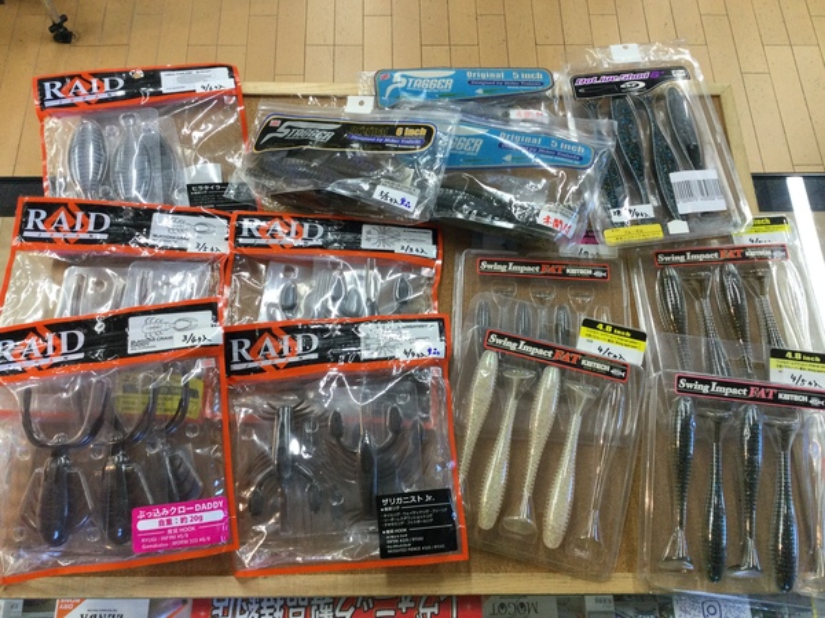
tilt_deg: -68.3
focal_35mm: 31
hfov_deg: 58.4
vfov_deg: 45.4
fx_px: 739
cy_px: 309
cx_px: 412
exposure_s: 1/30
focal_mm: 3.3
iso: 40
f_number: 2.4
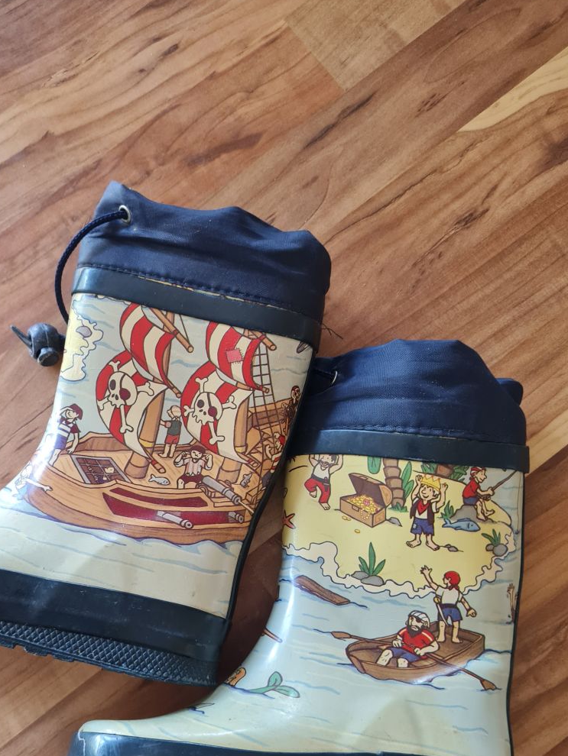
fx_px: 765
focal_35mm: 35
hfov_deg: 40.2
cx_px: 192
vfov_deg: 51.9
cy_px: 487
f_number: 1.8
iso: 320
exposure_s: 1/50
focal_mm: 5.4
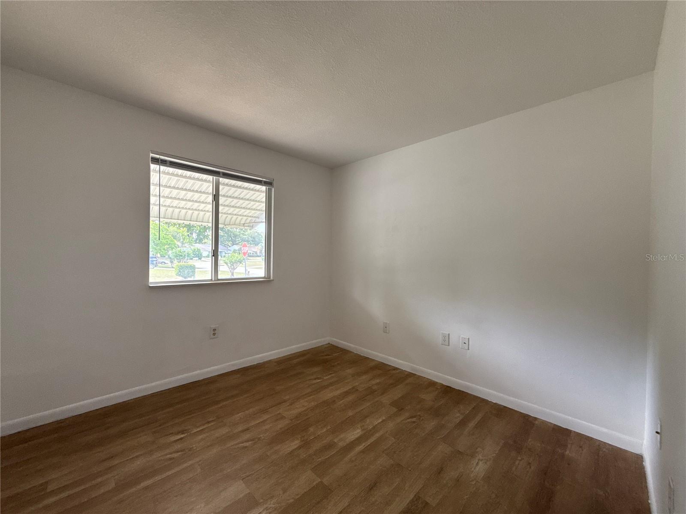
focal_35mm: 14
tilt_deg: +0.0
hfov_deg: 102.1
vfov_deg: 85.7
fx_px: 277
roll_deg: -2.0
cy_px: 257
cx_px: 343
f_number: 2.2
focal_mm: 2.22
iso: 200
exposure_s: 1/120
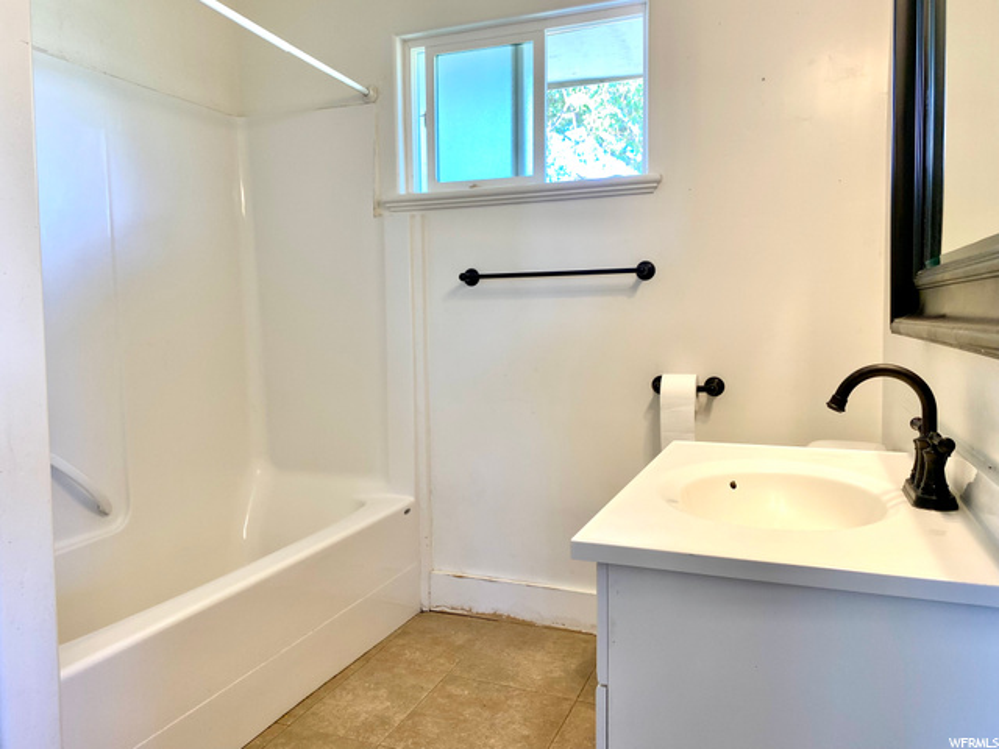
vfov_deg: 53.1
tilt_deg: -4.2
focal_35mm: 26
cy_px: 374
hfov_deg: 67.3
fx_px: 750
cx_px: 500
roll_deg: +0.0
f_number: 1.8
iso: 100
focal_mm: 4.25
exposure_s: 1/120
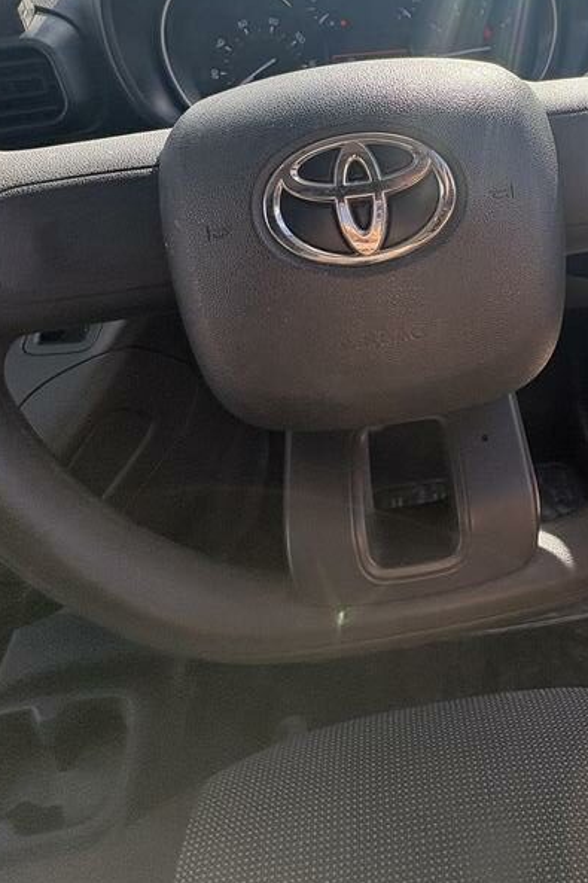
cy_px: 222
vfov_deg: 73.1
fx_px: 539
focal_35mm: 22
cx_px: 436
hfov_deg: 54.7
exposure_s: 1/251
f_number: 2.2
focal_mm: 2.22
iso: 64
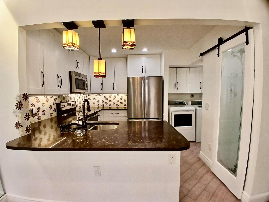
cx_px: 134
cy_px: 101
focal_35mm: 17
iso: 50
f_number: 2.2
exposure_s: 1/60
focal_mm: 1.4
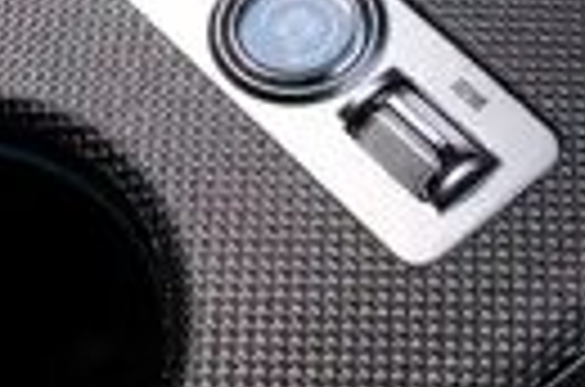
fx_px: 1897
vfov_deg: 11.6
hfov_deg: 17.5
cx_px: 270
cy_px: 18
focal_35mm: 117
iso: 400
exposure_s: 1/60
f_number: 8
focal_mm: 38
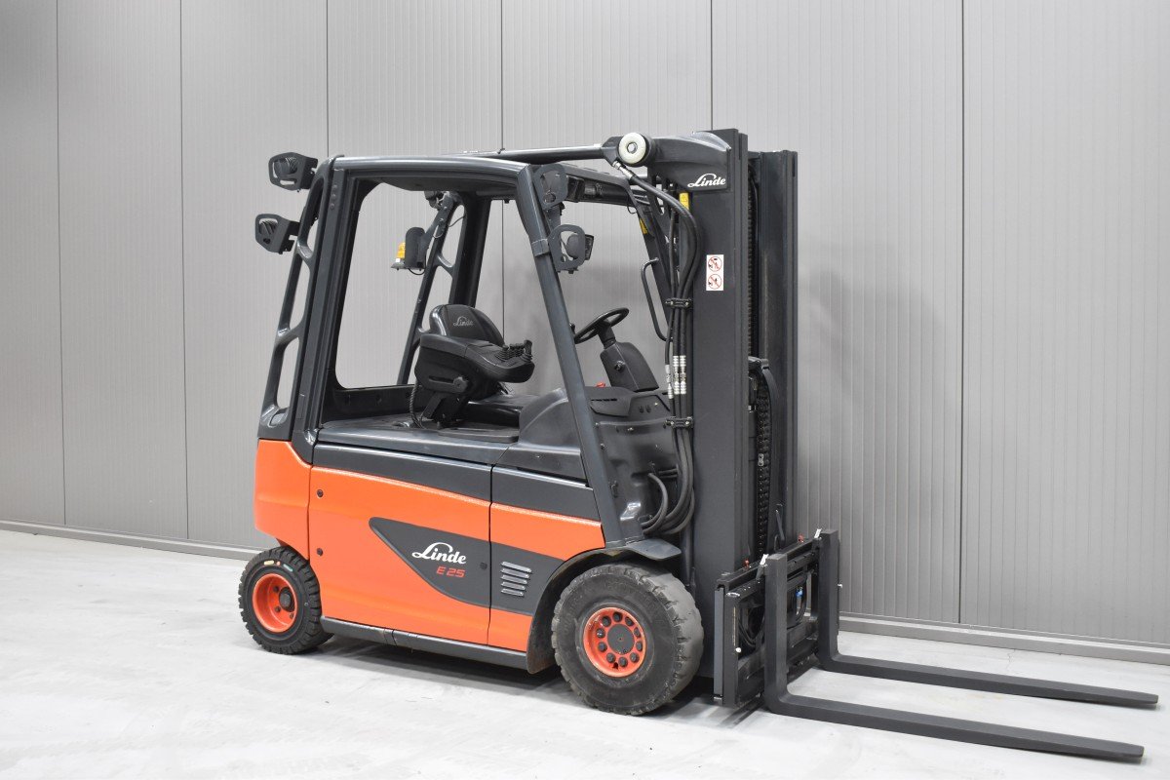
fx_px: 1170
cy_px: 390
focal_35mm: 36
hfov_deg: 53.1
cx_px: 585
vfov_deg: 36.9
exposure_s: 1/25
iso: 1600
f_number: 5
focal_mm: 24
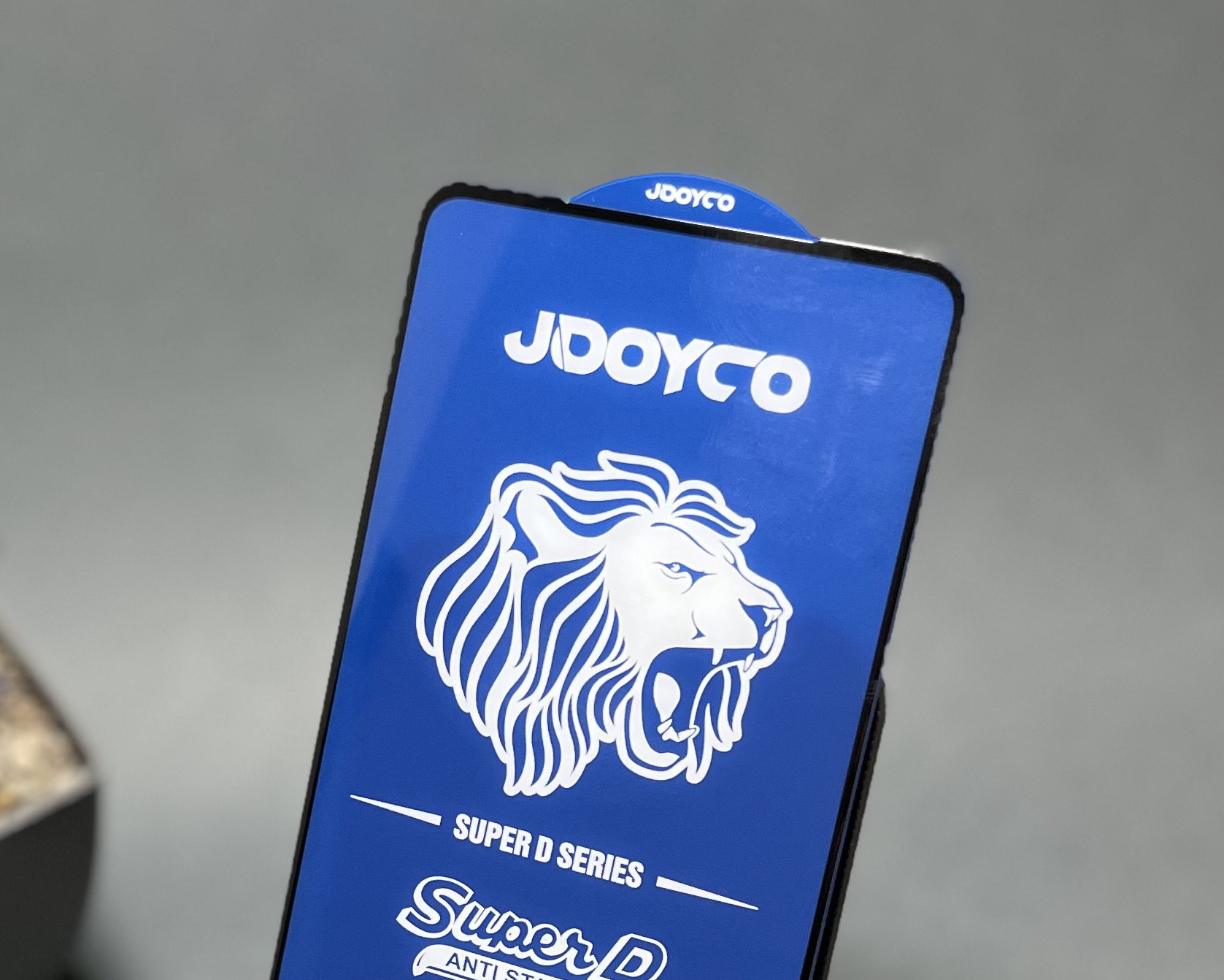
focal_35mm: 61
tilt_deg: -43.3
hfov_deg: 30.4
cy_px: 642
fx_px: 2210
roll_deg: +4.8
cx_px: 287
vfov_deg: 24.9
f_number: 1.6
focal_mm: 5.1
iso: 80
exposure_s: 1/121
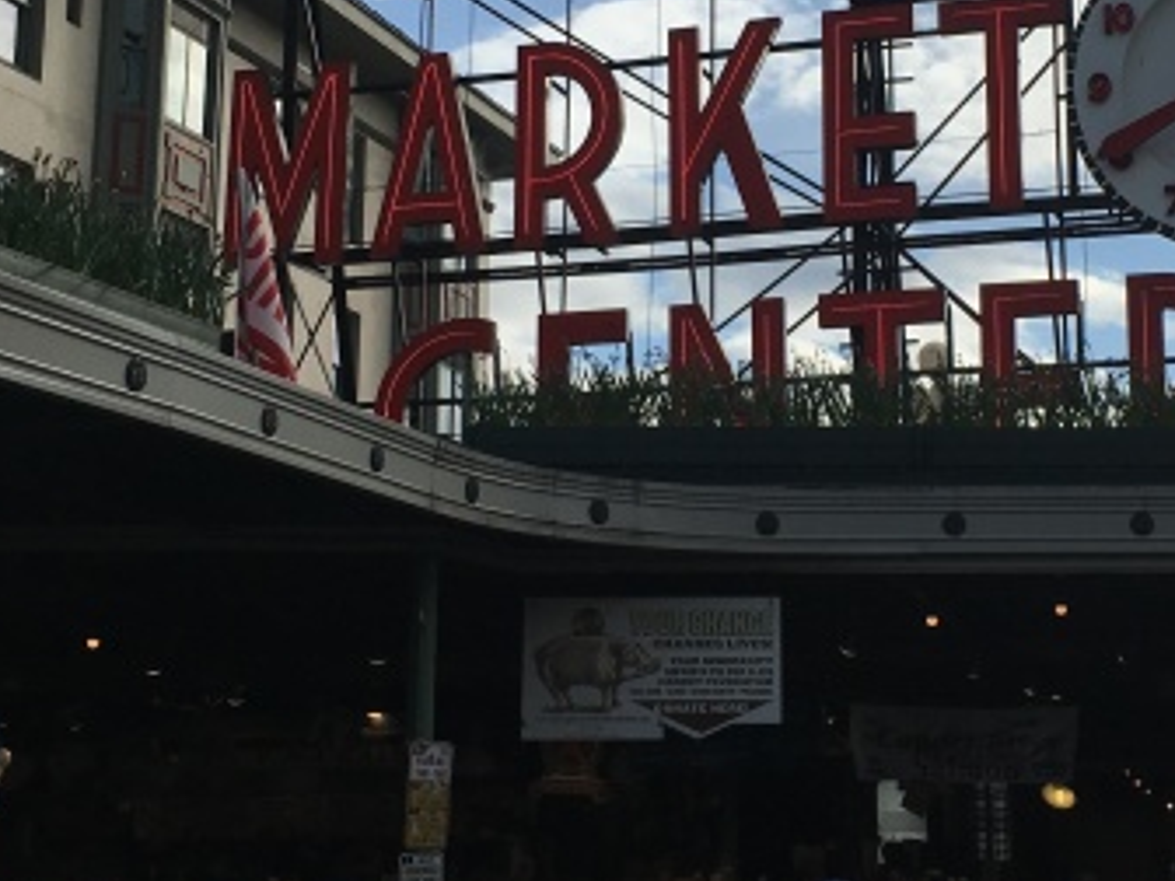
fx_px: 2342
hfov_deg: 28.1
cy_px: 248
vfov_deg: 21.2
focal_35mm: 69
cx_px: 738
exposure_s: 1/2959
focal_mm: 4.15
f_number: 2.2
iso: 25
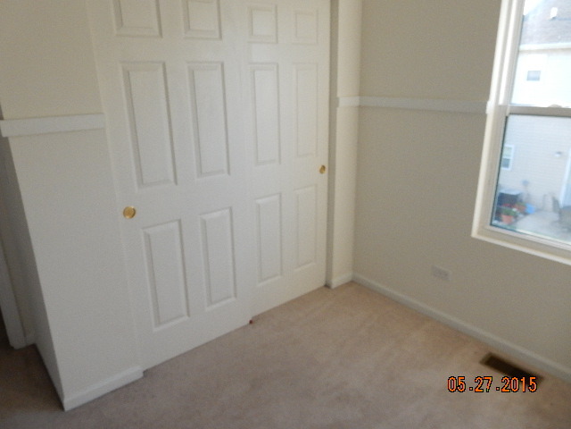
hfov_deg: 69.4
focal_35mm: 25
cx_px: 286
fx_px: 412
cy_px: 214
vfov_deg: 54.9
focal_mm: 4.5
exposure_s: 1/160
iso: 400
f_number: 3.7
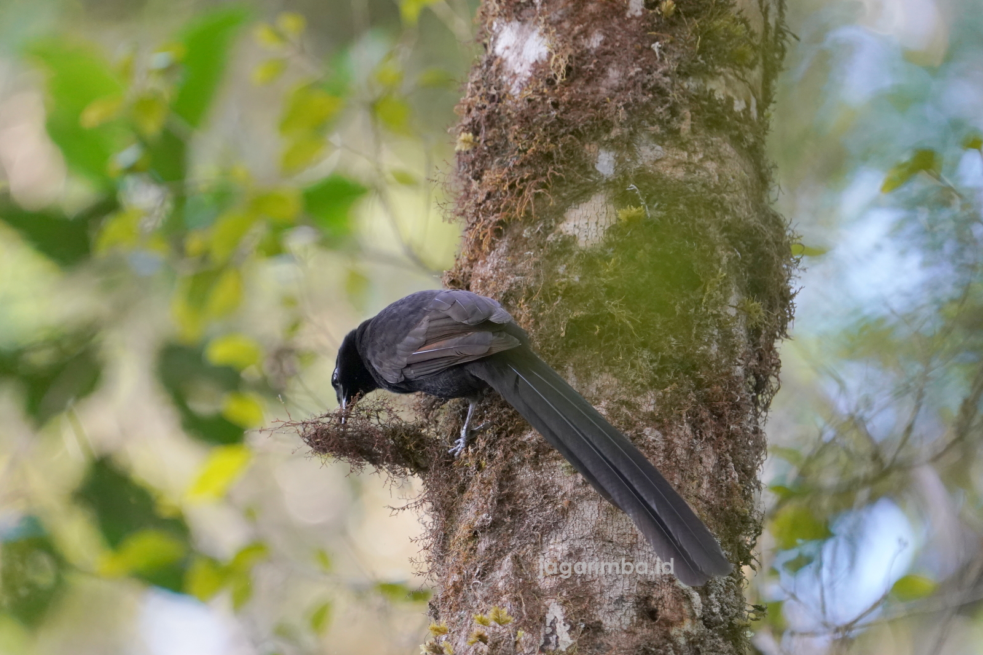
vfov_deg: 2.3
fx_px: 16379
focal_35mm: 600
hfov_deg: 3.4
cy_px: 328
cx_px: 492
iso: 3200
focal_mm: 600
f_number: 6.3
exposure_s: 1/250
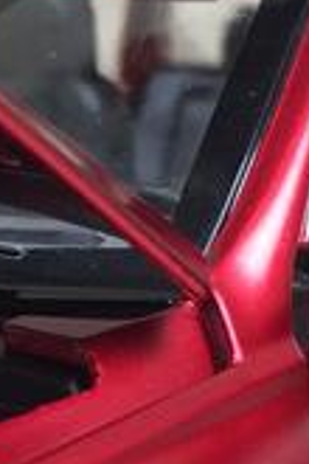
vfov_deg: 11.0
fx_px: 2407
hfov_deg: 7.3
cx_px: -34
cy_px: 377
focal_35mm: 187
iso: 40
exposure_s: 1/100
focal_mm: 4.15
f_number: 2.2
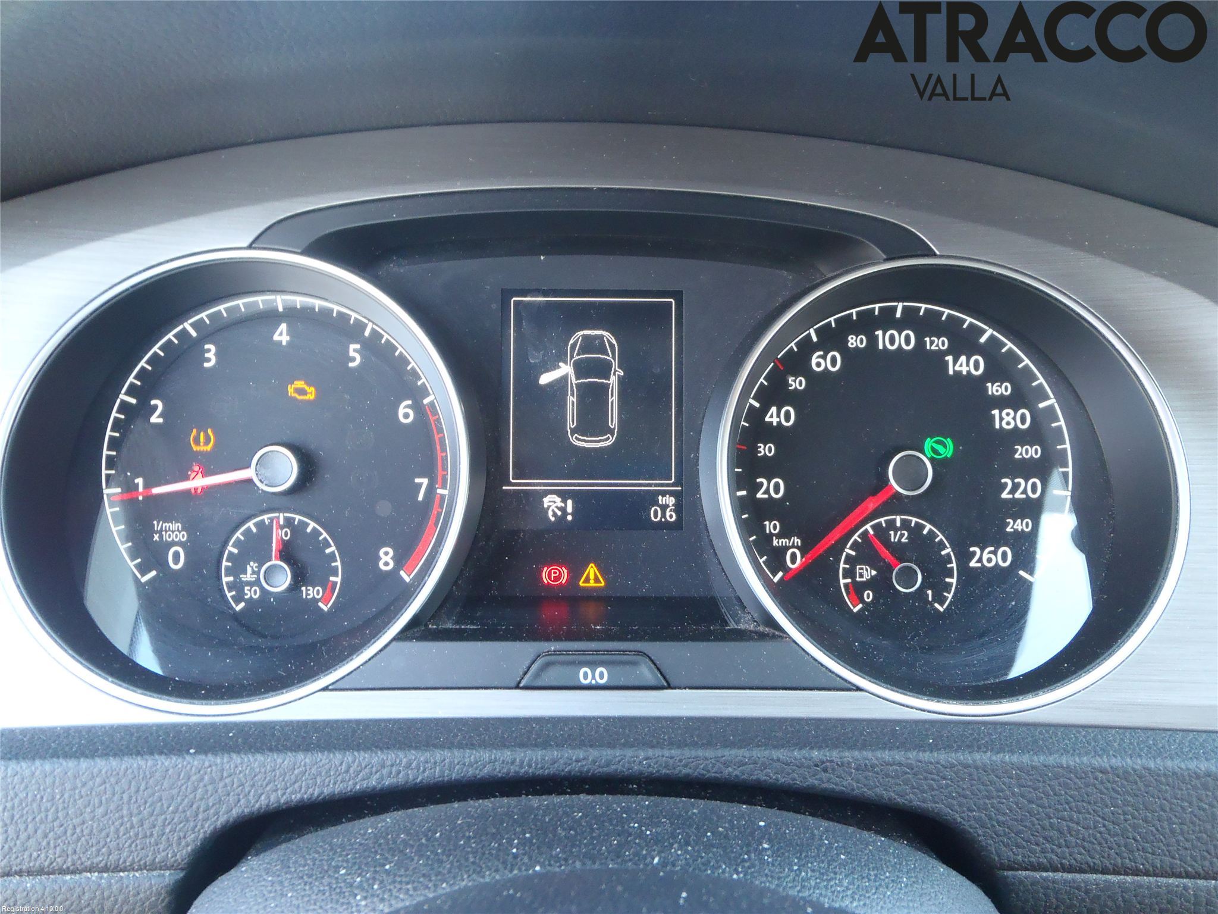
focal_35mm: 28
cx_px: 609
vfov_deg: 49.7
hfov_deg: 63.4
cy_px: 457
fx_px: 985
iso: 200
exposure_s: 1/20
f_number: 3.5
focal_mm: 5
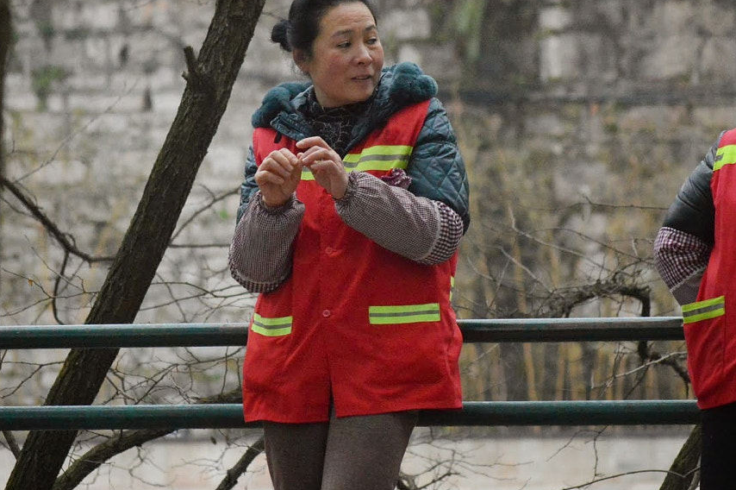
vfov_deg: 4.2
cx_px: 392
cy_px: 198
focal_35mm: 326
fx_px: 6660
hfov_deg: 6.3
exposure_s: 1/2500
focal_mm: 116
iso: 3200
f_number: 5.6
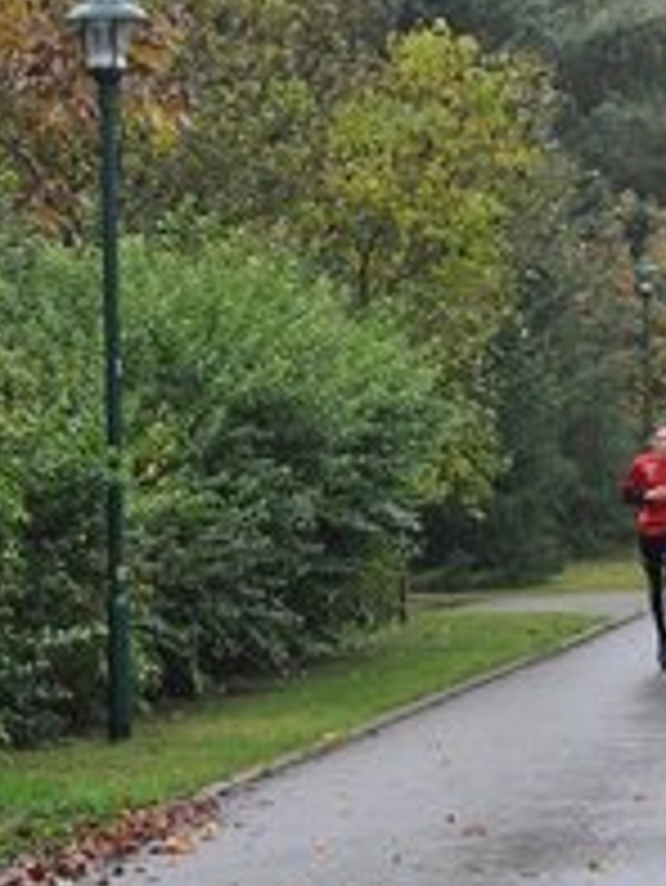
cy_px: 571
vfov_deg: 12.3
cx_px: 310
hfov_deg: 9.2
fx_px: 4125
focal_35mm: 161
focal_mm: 55
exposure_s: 1/500
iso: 1100
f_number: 4.5
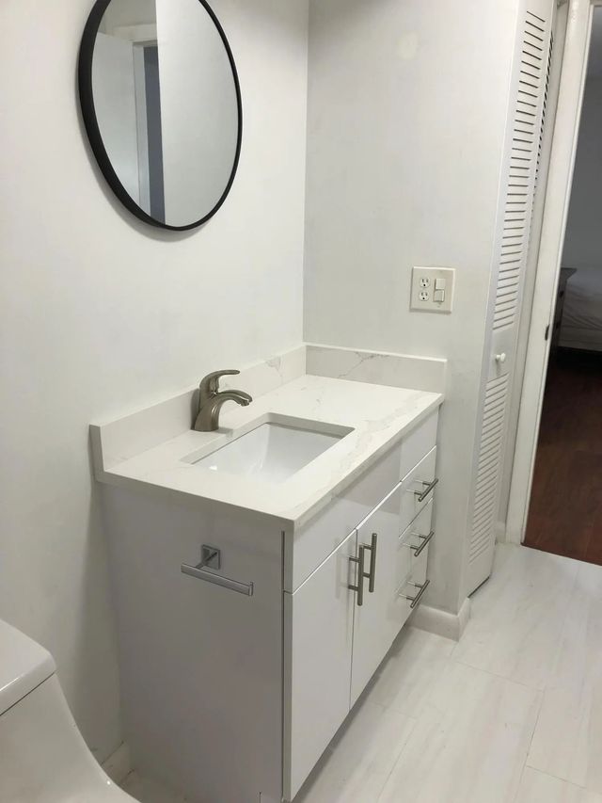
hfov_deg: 49.8
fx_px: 649
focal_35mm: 28
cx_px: 301
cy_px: 402
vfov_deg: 63.4
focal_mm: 4
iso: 32
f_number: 1.8
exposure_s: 1/30
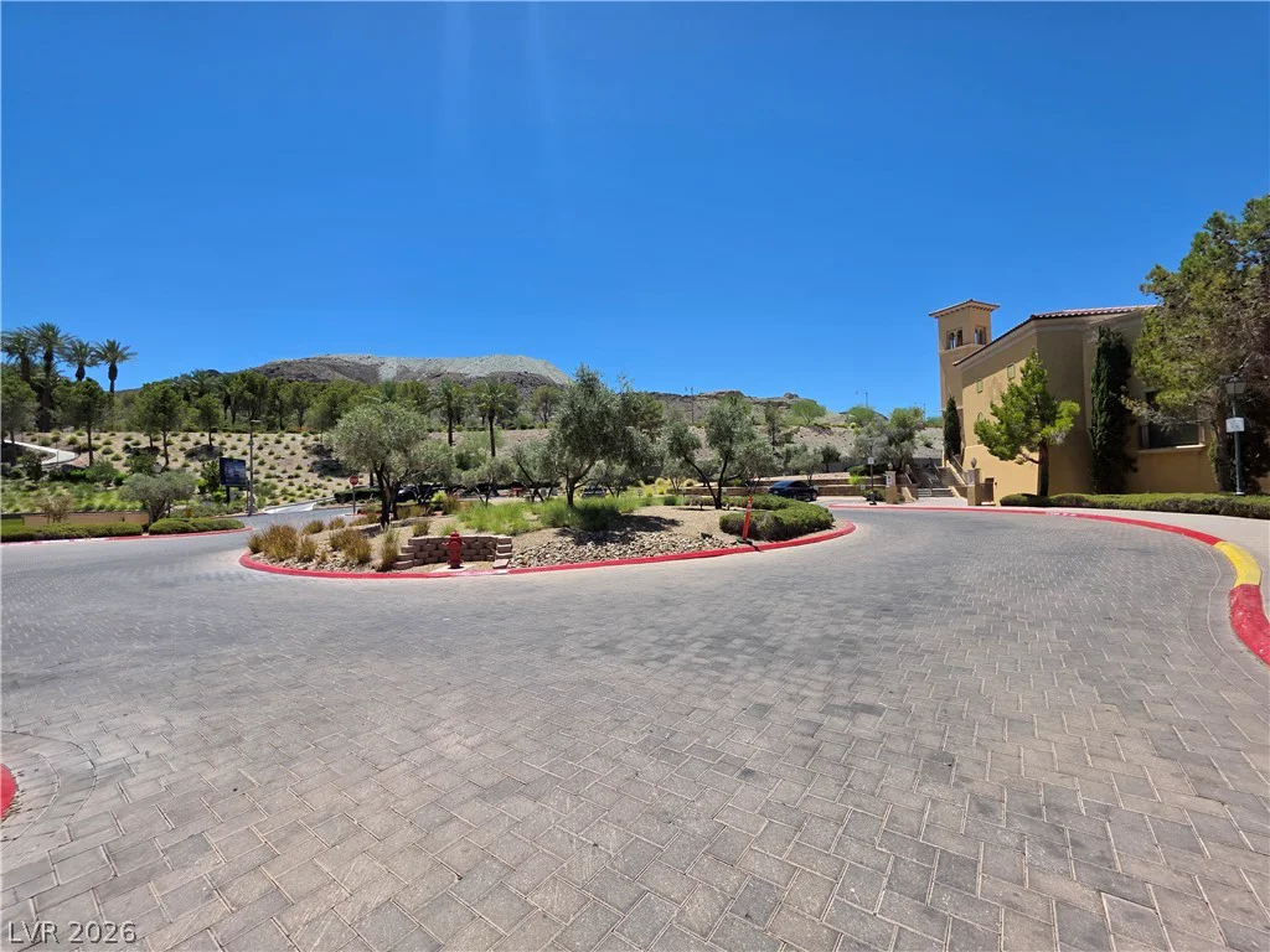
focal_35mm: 13
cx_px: 635
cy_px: 476
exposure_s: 1/2752
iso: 40
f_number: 1.9
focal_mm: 2.2
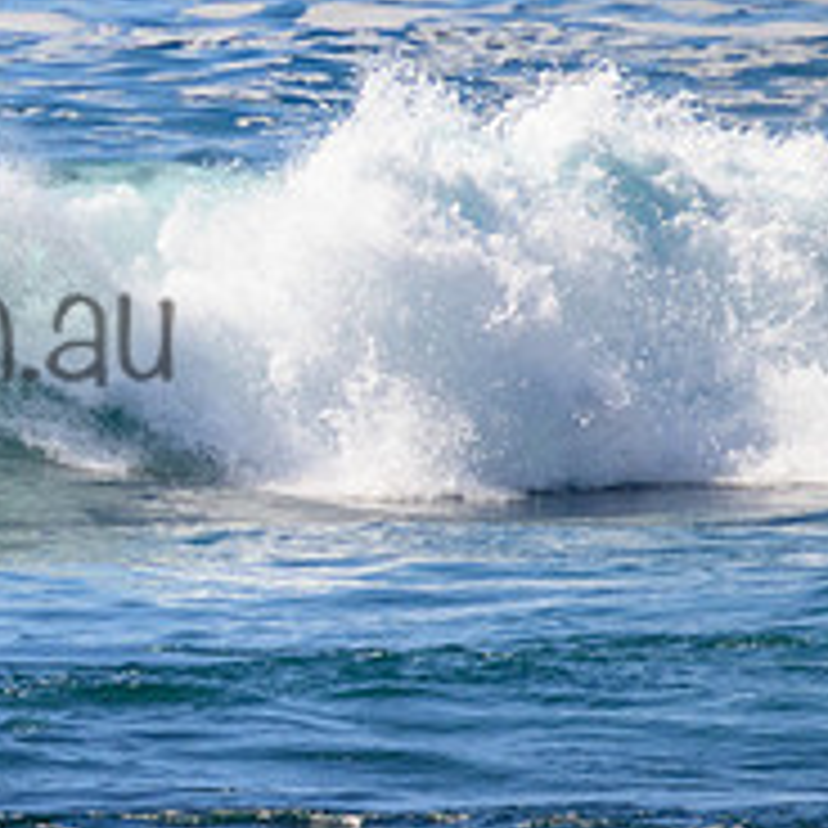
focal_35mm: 2145
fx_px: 58048
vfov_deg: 0.8
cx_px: -302
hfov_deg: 0.8
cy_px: 277
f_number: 11
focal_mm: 800
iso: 1250
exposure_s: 1/2000
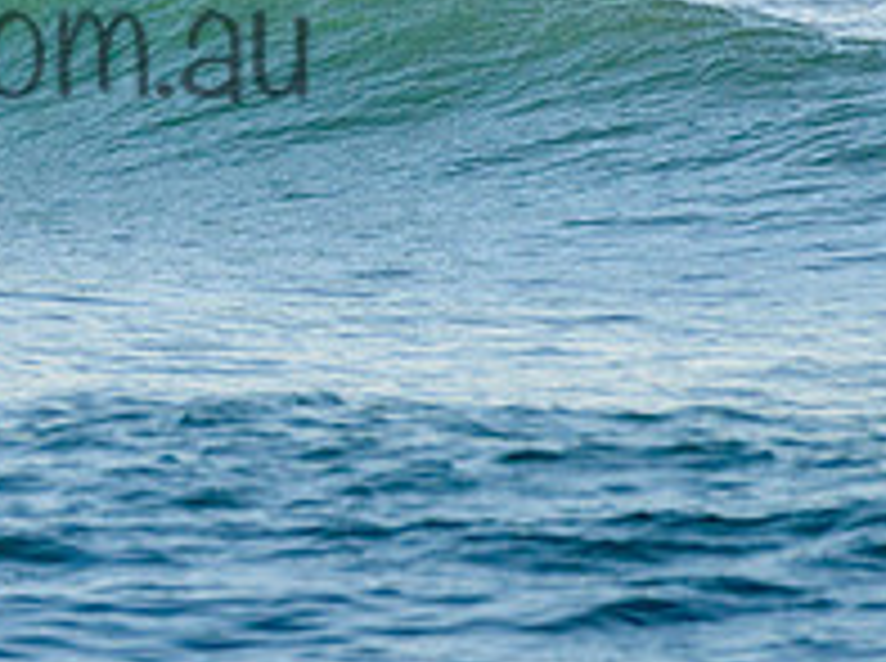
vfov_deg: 0.9
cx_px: -445
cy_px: -124
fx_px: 44429
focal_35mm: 1739
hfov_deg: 1.1
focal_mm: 500
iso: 450
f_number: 5.6
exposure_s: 1/2000
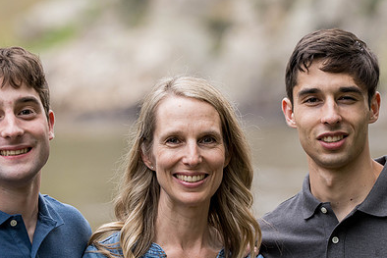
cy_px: 172
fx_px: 3118
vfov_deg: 4.7
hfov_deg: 7.1
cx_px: 185
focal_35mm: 290
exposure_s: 1/200
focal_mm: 197
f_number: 4.5
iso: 2000
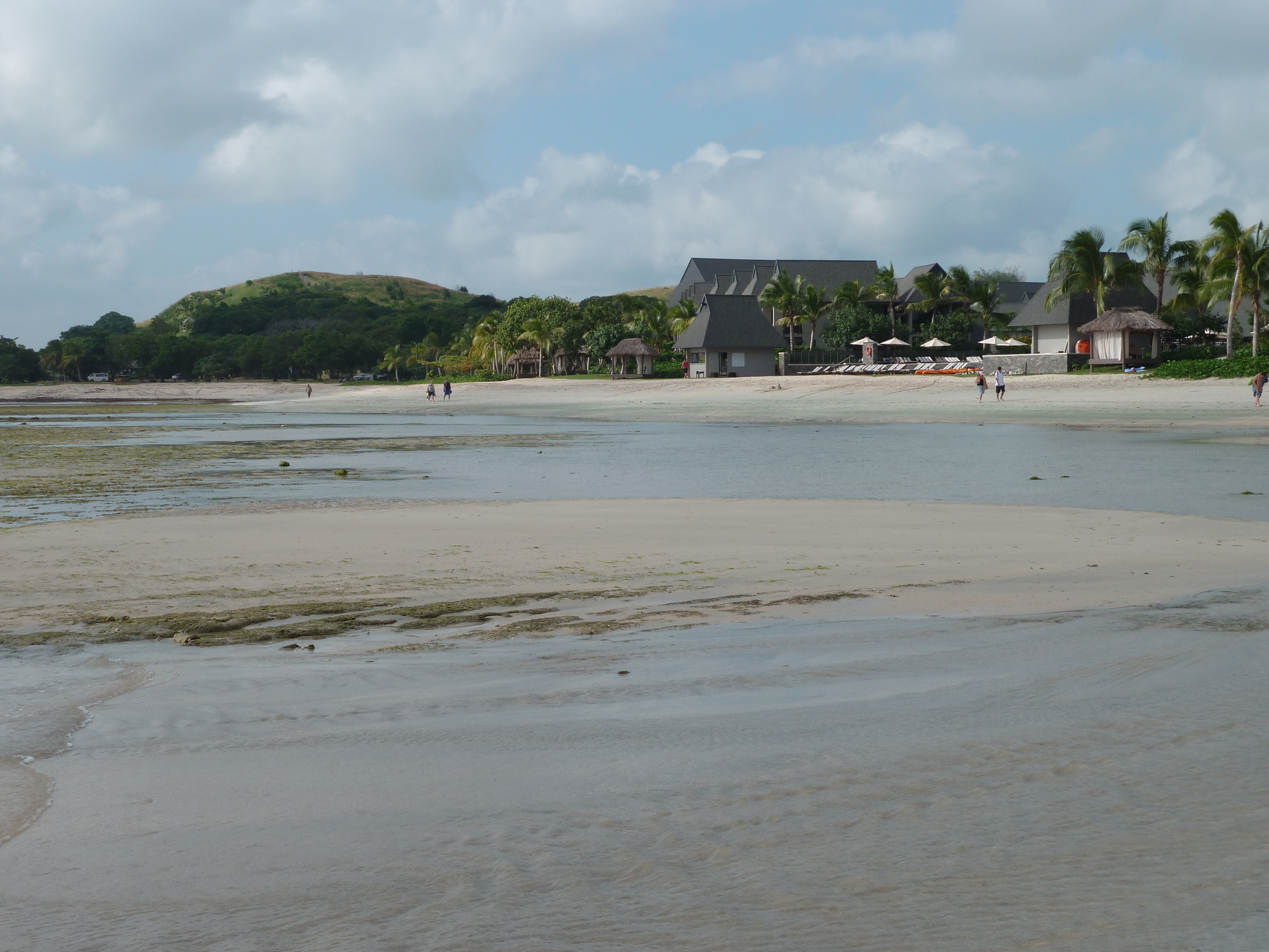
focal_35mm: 55
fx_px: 2016
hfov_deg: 34.9
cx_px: 634
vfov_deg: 26.6
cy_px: 476
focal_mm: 9.1
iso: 80
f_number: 5
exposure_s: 1/500
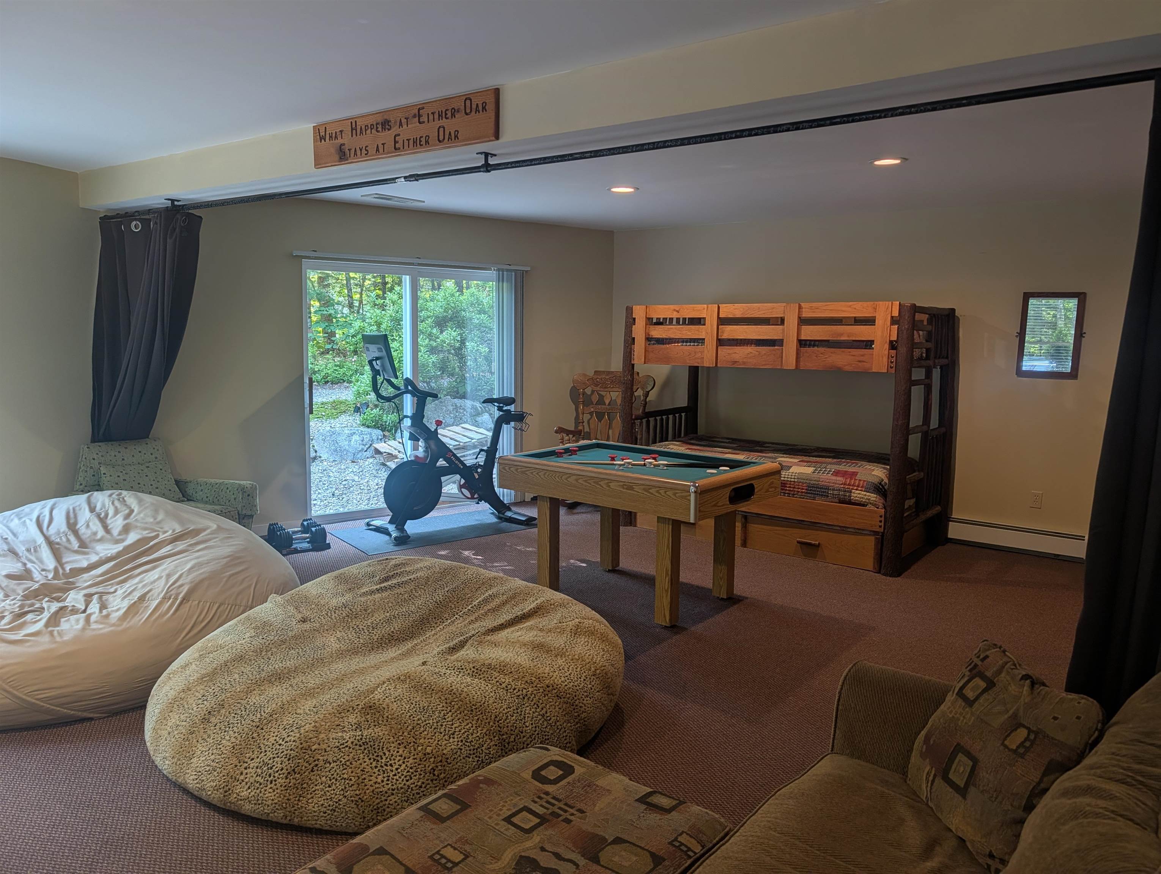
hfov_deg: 71.5
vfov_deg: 56.9
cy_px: 437
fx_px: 806
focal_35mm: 24
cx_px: 580
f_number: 1.68
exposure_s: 1/120
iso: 21
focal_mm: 6.9
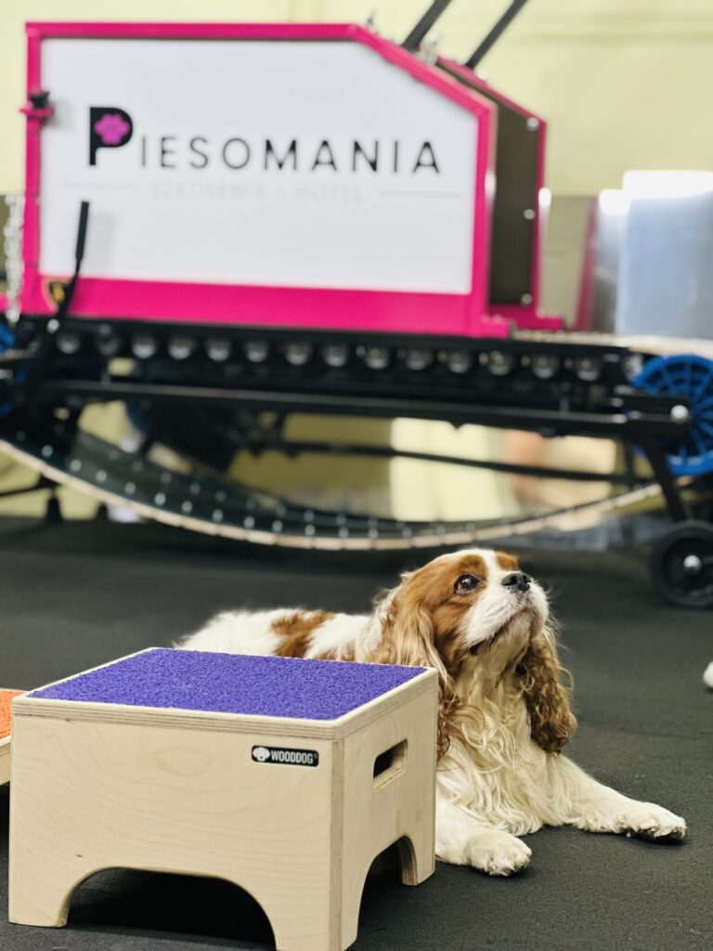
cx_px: 356
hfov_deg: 19.1
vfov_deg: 25.3
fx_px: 2115
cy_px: 476
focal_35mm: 77
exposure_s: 1/33
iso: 200
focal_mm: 9
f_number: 2.8
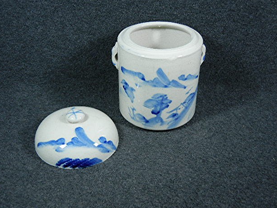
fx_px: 376
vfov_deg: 30.9
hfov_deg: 40.4
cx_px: 134
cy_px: 101
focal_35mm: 47
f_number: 3.8
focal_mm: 8.1
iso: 400
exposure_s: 1/48.2
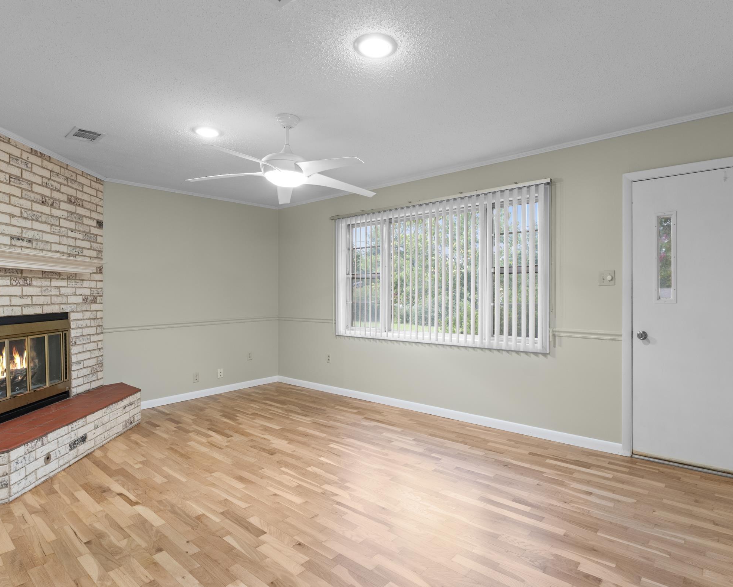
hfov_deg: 82.5
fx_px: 417
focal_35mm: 19
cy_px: 292
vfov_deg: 70.2
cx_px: 385
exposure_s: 1
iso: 200
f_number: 9
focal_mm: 10.8
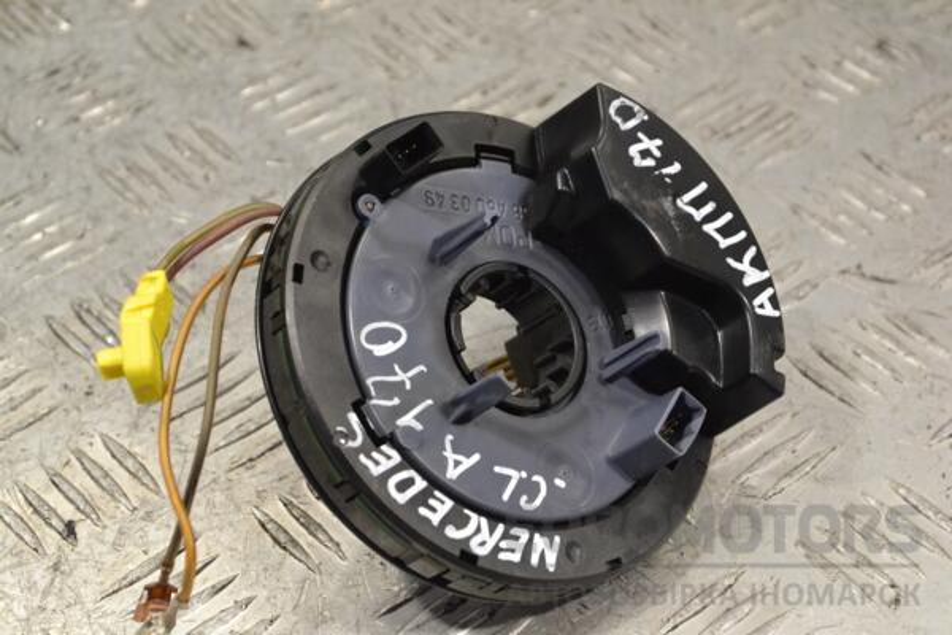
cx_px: 476
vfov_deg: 16.6
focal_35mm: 82
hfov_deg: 24.6
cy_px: 318
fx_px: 2181
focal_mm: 55
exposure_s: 1/250
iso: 3200
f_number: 8
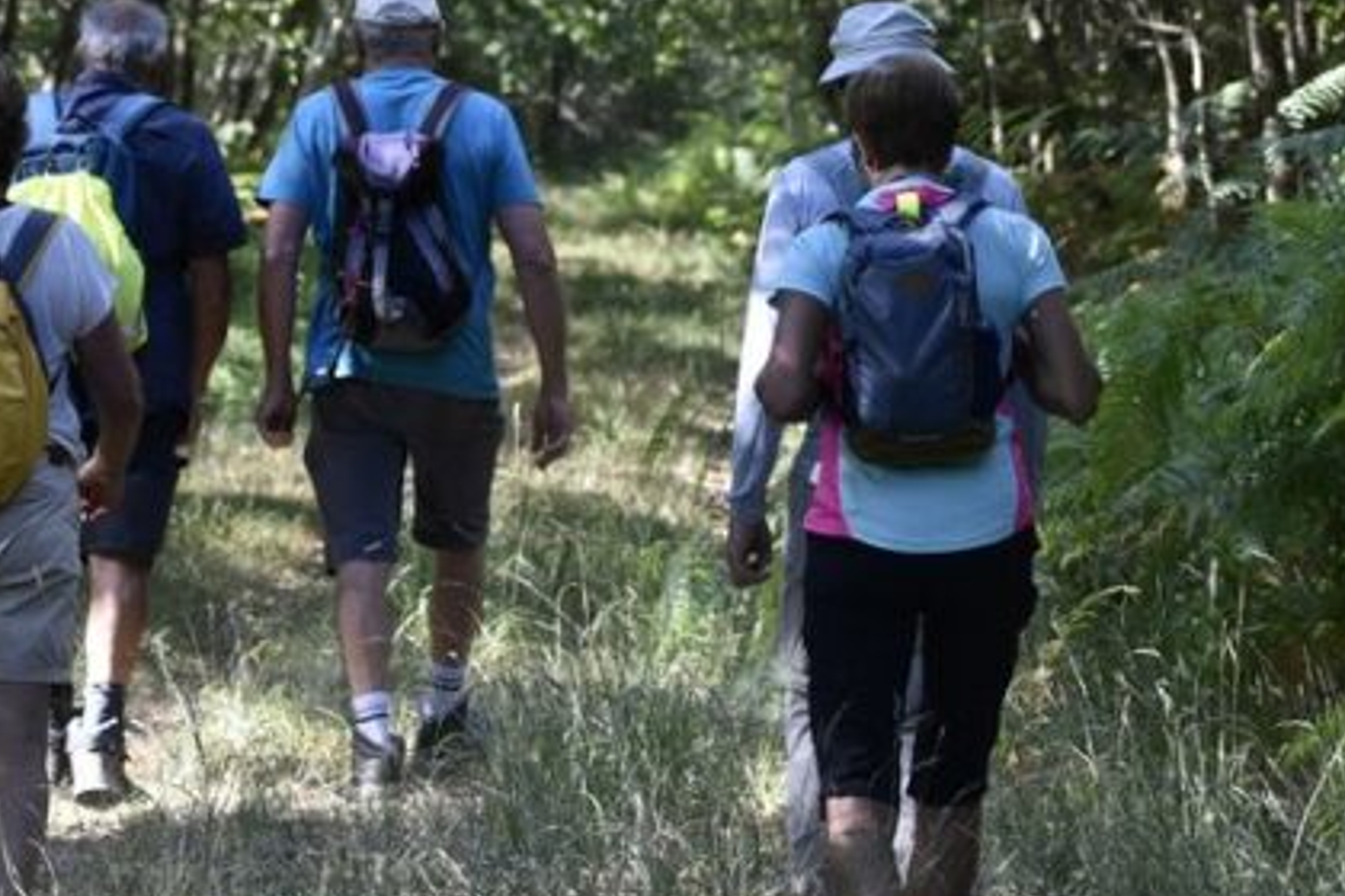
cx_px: 656
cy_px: 458
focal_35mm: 235
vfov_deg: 5.8
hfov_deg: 8.8
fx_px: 8779
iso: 450
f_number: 4.5
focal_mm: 70
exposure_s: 1/250
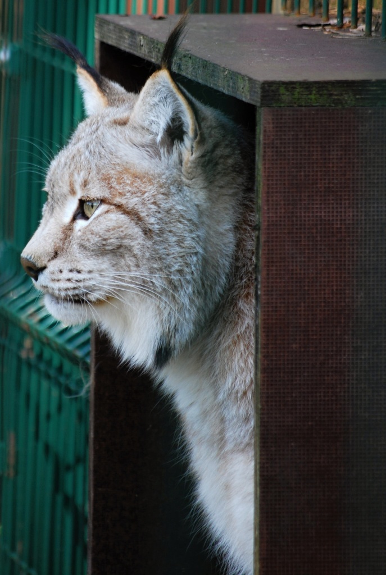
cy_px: 288
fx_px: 4804
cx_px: 193
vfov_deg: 6.9
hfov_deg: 4.6
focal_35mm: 300
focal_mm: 200
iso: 200
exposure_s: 1/80
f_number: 5.6
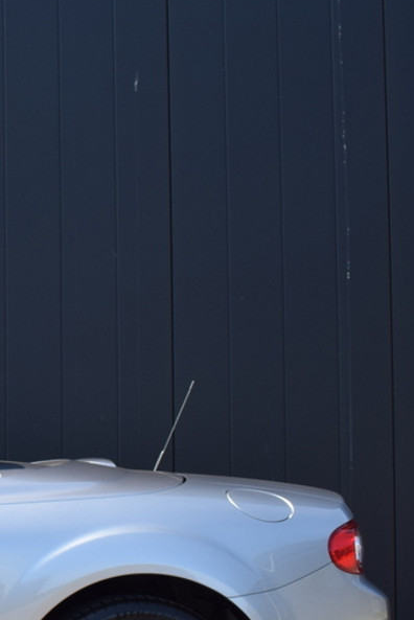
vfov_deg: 22.1
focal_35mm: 92
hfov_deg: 13.6
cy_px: 388
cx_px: -289
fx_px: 1585
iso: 250
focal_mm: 26
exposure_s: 1/250
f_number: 8
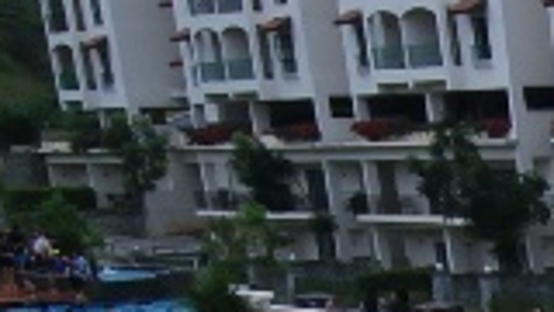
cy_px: 797
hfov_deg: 13.9
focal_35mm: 126
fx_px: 1851
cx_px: 1167
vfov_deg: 8.6
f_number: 18
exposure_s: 1/60
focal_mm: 16
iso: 800
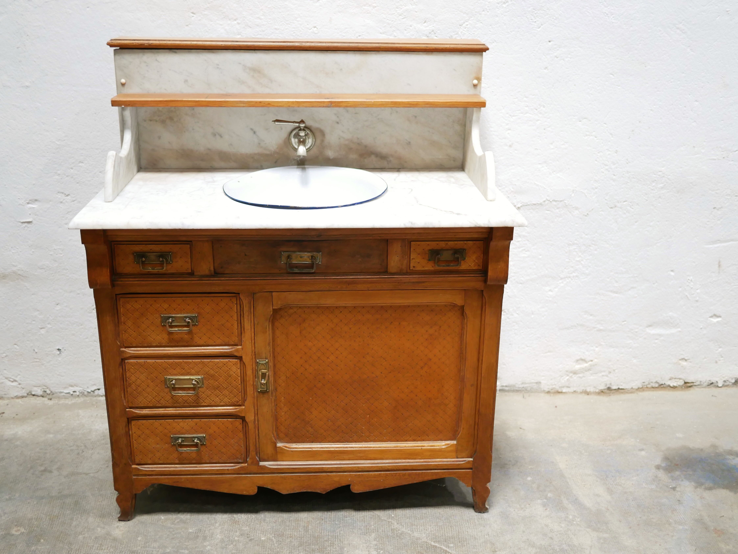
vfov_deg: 36.0
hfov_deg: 46.8
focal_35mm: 40
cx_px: 369
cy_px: 277
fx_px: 853
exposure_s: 1/60
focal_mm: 20
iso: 640
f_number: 1.7
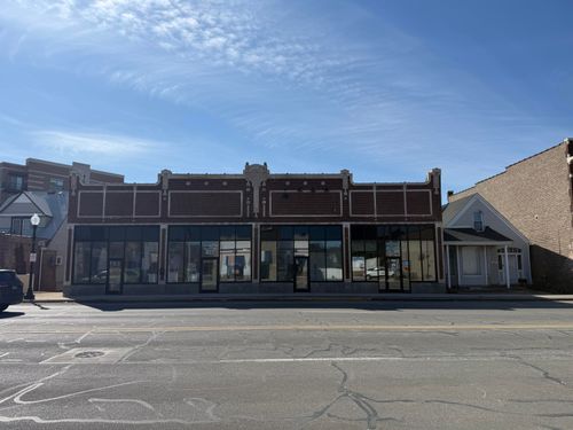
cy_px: 215
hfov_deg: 71.6
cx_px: 286
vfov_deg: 56.8
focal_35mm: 24
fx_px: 397
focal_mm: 6.76
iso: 80
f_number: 1.78
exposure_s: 1/7353
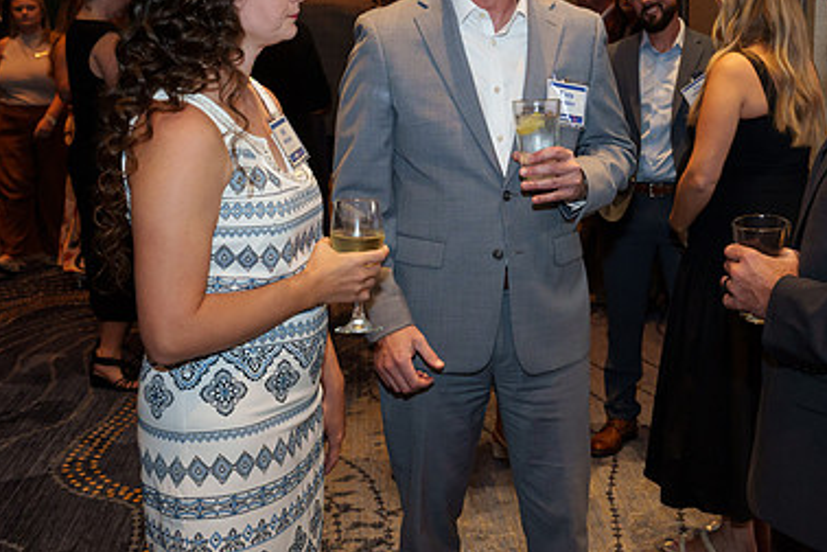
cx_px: 528
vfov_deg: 24.9
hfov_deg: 36.6
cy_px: 159
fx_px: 1240
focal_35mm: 54
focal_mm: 33
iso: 1250
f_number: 4.5
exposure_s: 1/60
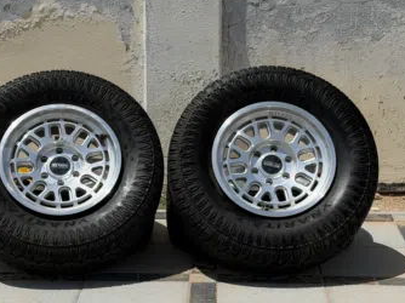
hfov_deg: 21.3
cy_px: 128
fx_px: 1076
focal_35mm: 92
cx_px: 160
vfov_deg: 16.0
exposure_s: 1/11364
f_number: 1.78
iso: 80
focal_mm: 6.76
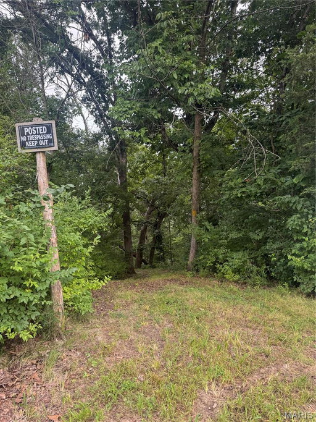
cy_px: 211
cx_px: 158
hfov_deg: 56.8
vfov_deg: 71.6
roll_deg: +1.5
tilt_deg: -0.4
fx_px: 292
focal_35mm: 24
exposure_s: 1/171
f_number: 1.78
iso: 80
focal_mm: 6.76
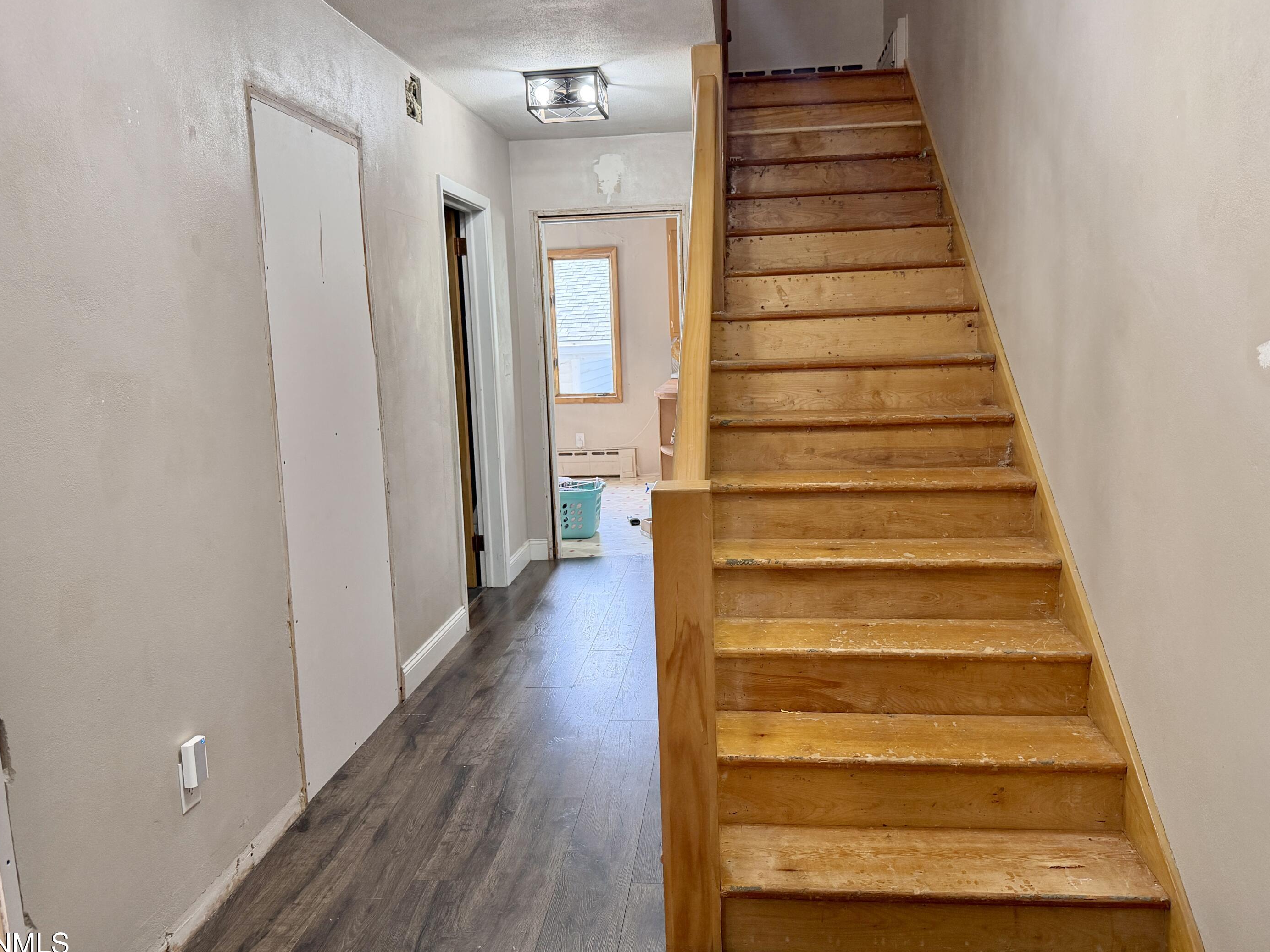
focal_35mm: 26
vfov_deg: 53.1
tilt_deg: -8.9
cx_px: 654
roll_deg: +0.0
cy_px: 474
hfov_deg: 67.3
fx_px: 954
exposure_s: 1/120
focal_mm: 6.76
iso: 250
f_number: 1.78
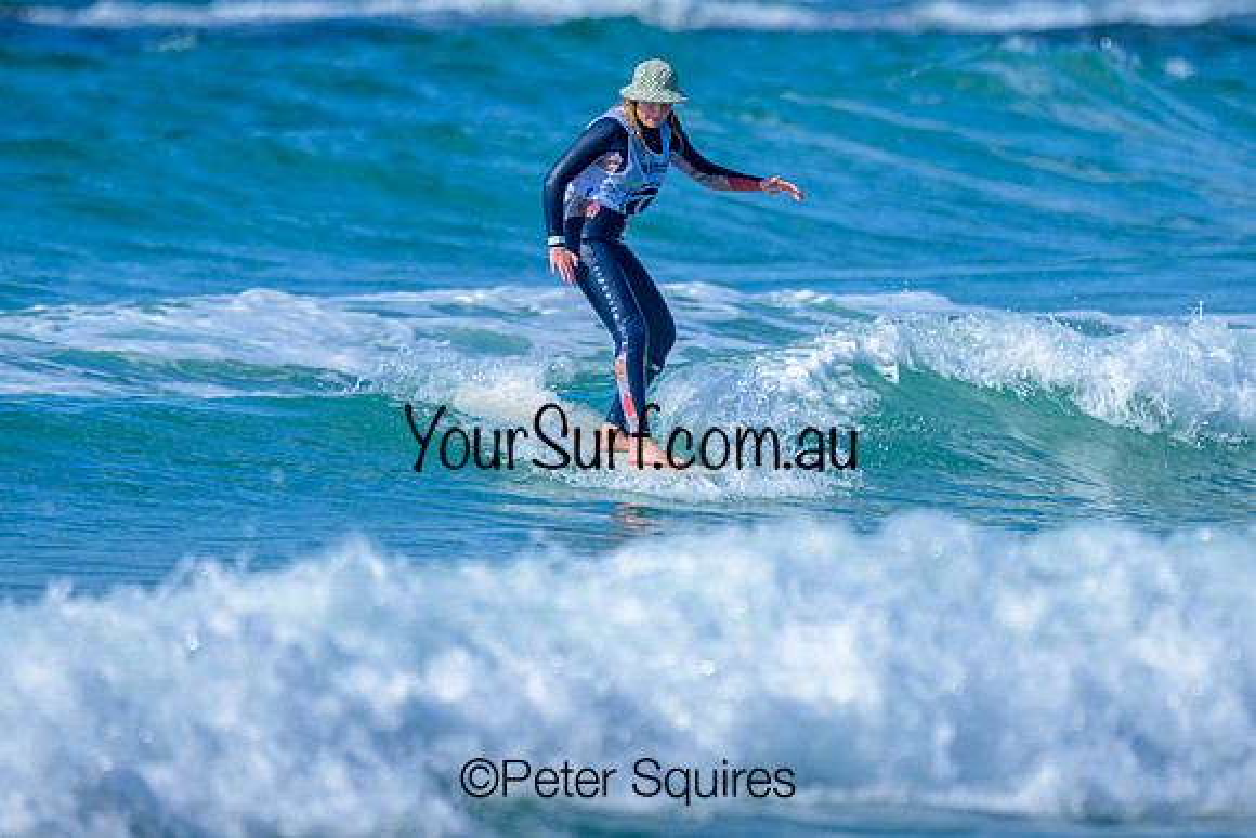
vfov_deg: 1.3
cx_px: 692
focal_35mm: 1100
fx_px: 38384
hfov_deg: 1.9
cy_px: 285
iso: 250
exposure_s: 1/2000
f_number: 6.3
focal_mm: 800
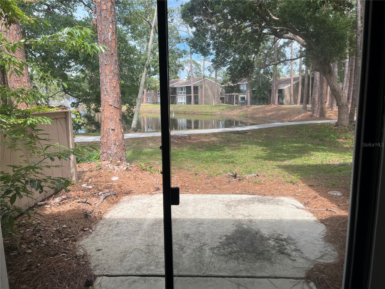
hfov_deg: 67.3
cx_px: 192
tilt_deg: -9.2
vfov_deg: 53.1
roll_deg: +1.5
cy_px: 144
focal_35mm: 26
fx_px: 289
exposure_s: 1/804
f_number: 1.6
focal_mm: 5.1
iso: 50
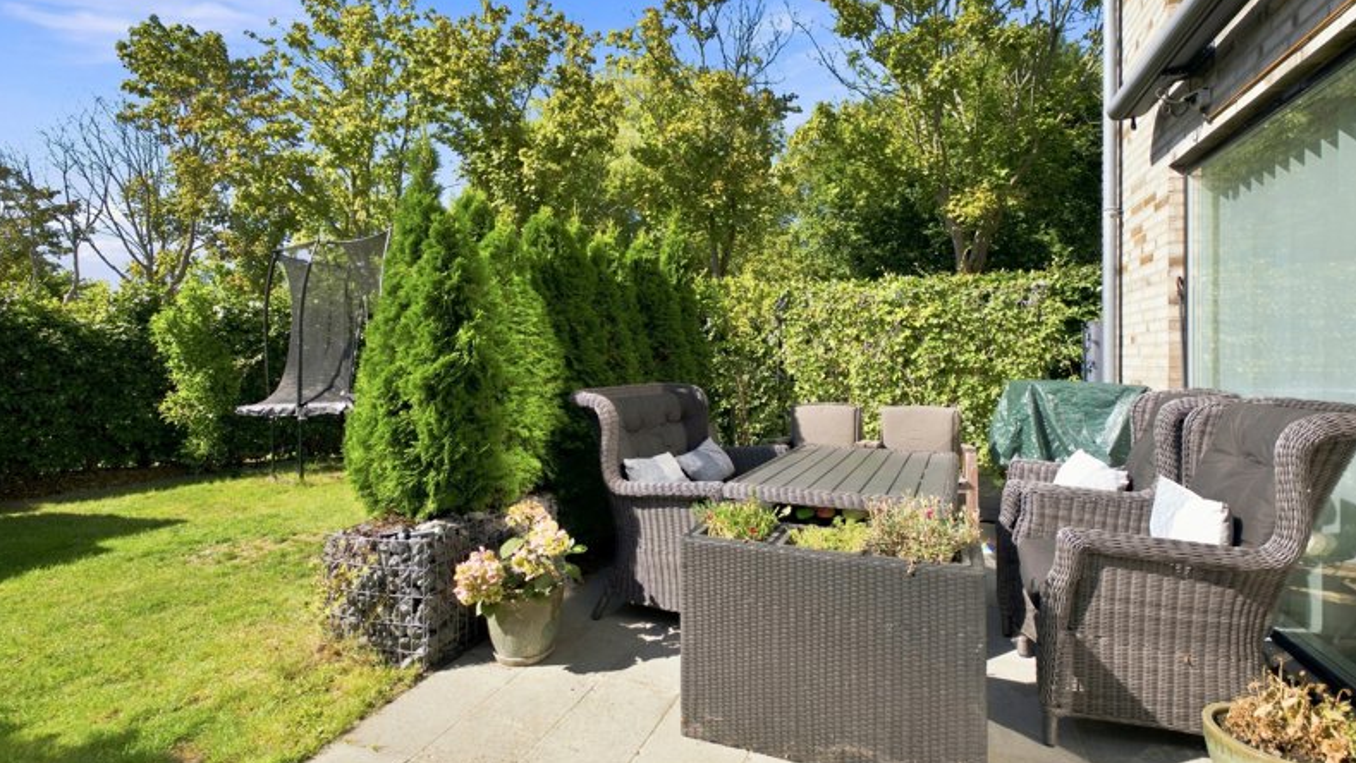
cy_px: 350
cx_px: 681
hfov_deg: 95.9
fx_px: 611
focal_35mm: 17
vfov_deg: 63.8
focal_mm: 10.5
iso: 200
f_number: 8
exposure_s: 1/400
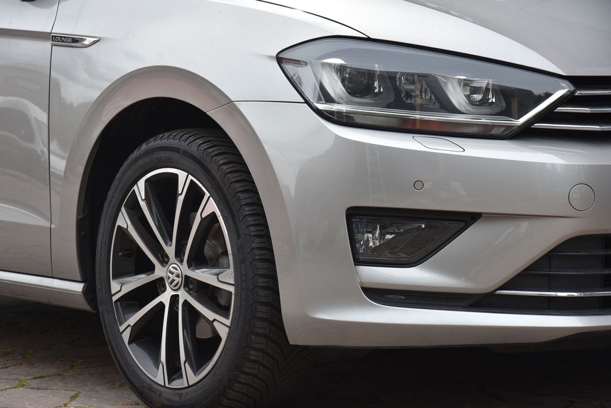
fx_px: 1783
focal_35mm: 105
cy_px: 204
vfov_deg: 13.1
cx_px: 306
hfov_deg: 19.4
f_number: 9
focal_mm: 105
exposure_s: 1/320
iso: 500
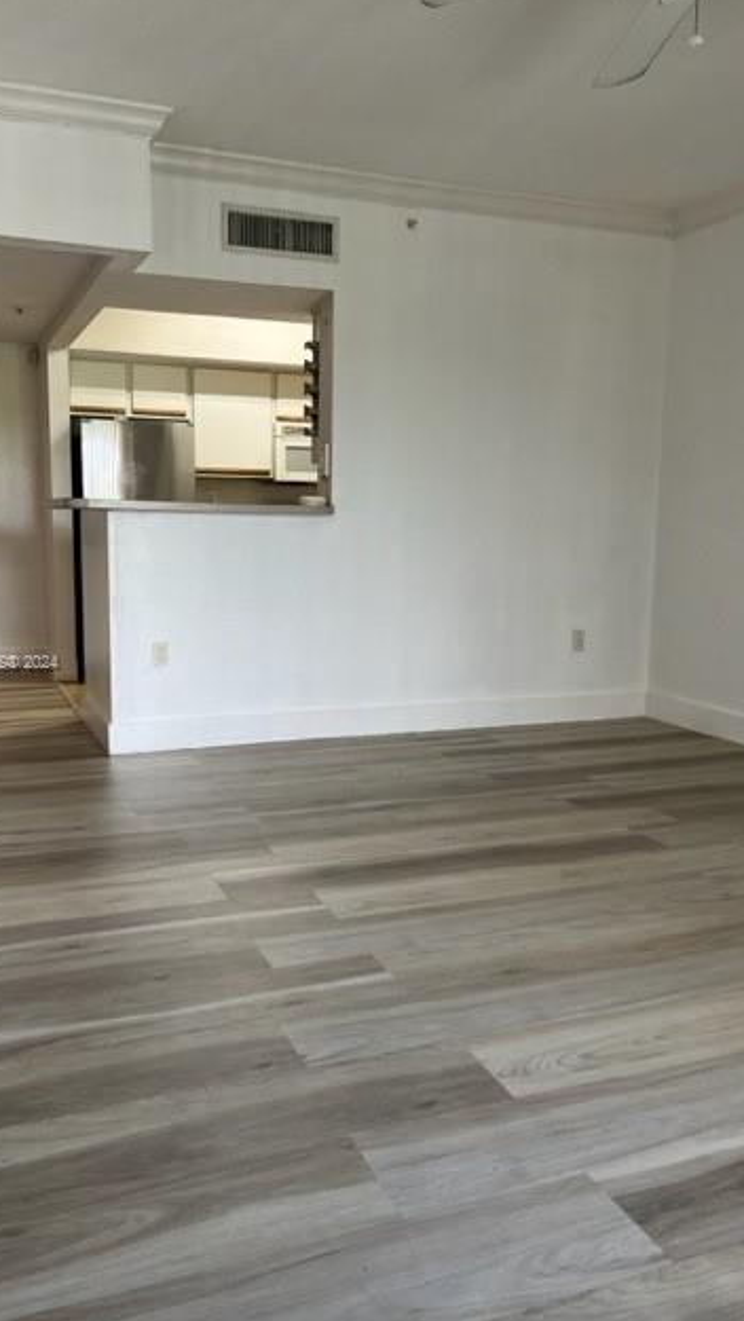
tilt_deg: -8.2
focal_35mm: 29
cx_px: 323
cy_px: 664
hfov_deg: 40.1
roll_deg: -0.5
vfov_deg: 66.0
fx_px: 1016
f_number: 1.6
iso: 64
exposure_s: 1/60
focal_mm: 5.1
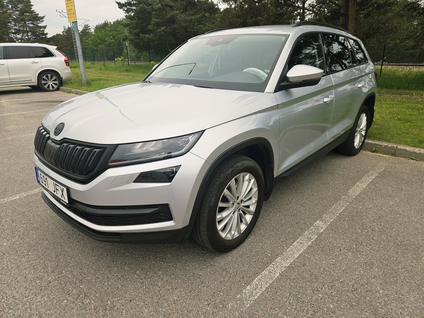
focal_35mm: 23
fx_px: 282
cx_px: 212
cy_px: 159
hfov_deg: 73.9
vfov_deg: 58.9
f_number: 1.8
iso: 25
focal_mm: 5.4
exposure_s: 1/734
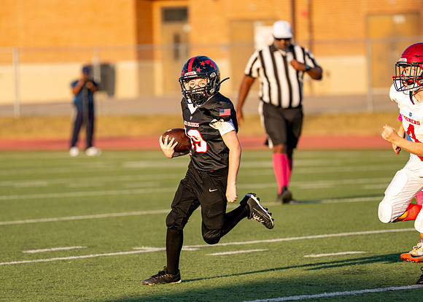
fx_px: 3605
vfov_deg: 4.8
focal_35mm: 300
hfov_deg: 6.7
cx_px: 191
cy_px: 158
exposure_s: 1/1000
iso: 100
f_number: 2.8
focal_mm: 200
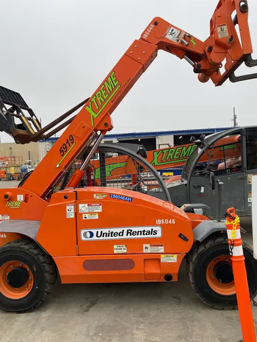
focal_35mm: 26
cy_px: 171
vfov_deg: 67.3
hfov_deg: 53.1
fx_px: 257
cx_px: 128
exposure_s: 1/385
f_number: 1.8
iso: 32
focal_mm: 4.25
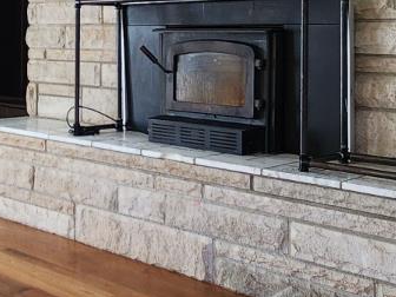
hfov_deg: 32.2
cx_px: 73
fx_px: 664
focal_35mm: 58
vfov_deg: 24.8
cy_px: 58
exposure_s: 1/60
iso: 100
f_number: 2.2
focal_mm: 2.2
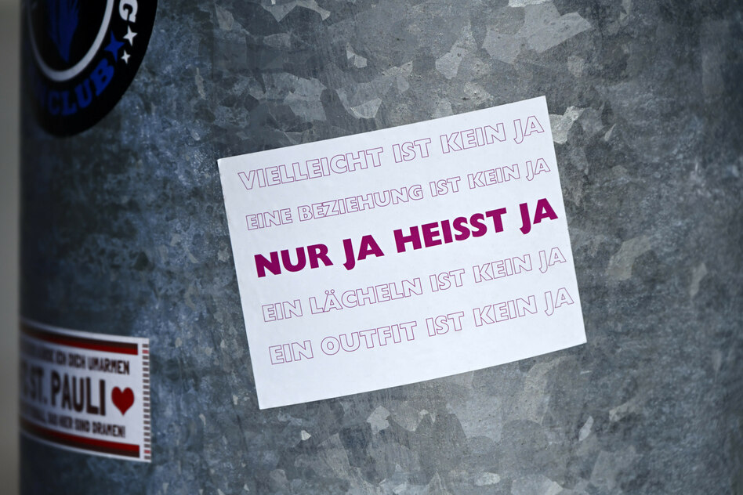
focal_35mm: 200
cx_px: 372
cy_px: 248
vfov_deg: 6.9
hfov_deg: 10.3
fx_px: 4127
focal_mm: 200
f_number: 6.3
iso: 200
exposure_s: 1/500
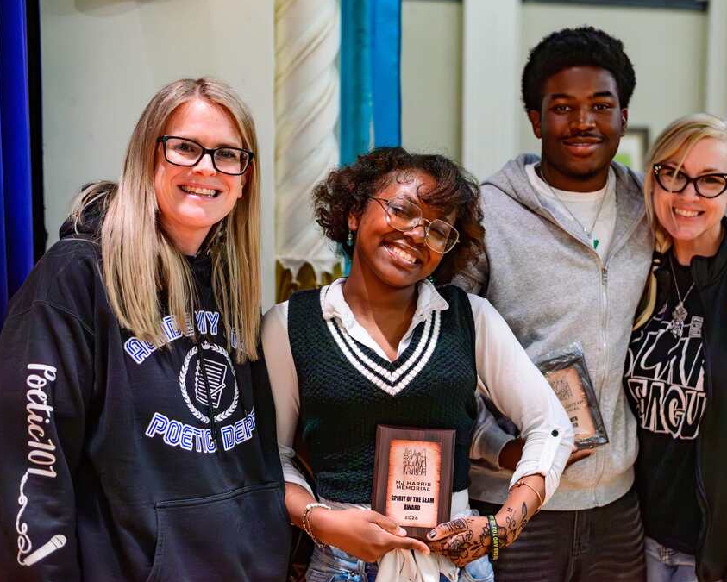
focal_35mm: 57
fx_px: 1227
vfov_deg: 26.7
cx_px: 430
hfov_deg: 32.9
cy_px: 291
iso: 2000
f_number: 2.8
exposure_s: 1/500
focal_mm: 50
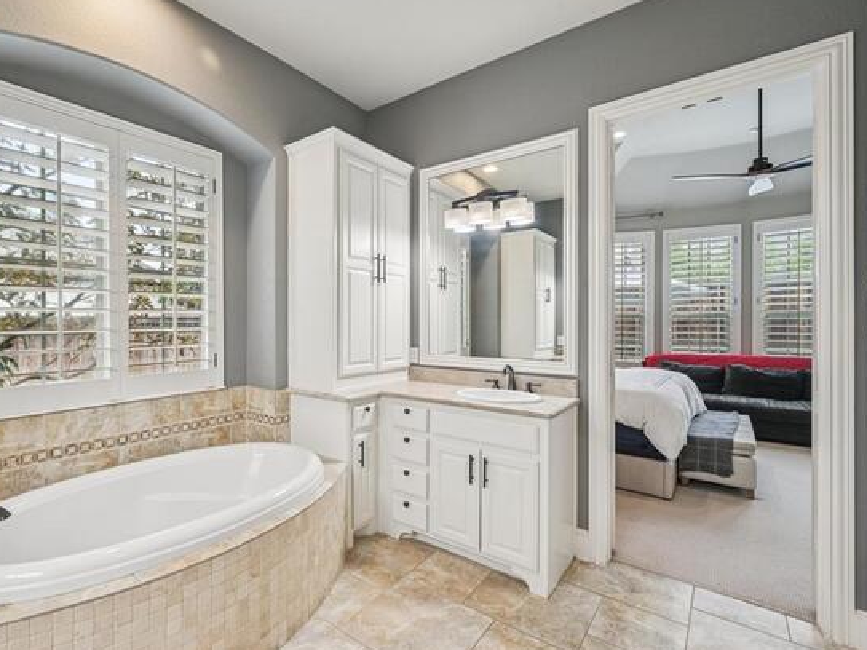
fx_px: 440
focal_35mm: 18
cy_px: 321
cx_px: 362
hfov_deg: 88.4
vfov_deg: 72.9
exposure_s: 1/50
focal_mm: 15.5
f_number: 8
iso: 400
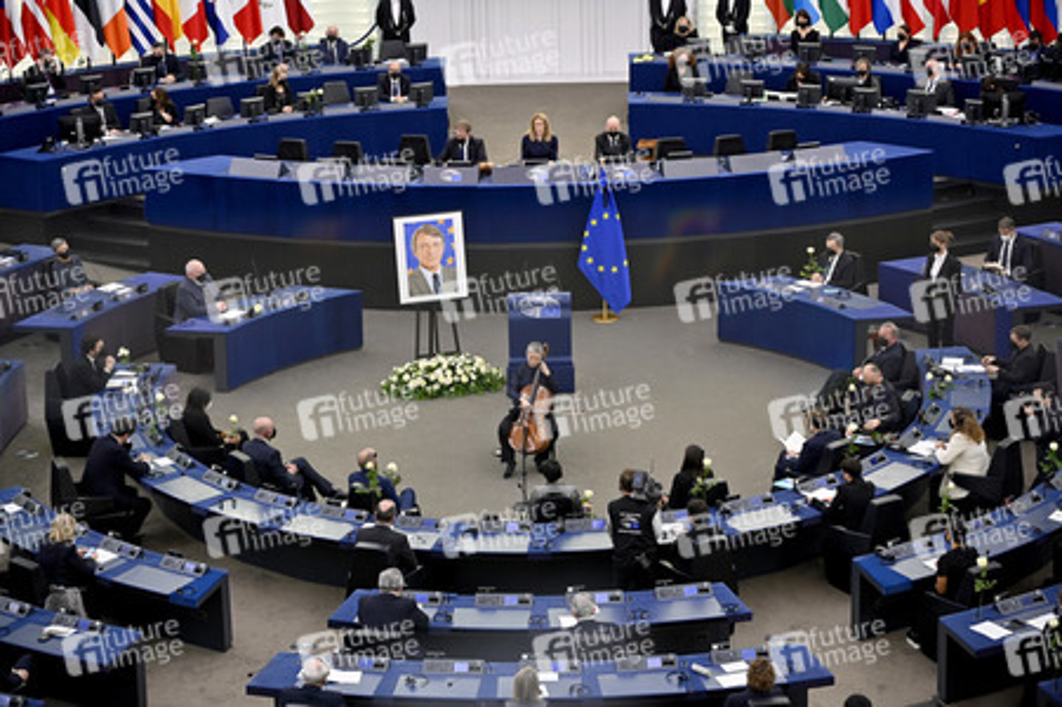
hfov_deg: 20.4
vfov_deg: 13.7
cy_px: 354
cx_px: 531
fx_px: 2948
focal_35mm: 100
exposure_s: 1/400
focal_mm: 100
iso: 1000
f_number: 2.8
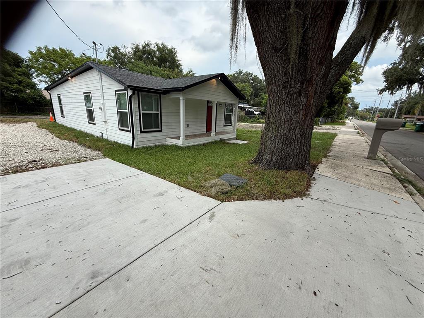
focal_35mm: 14
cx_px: 212
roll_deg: -2.4
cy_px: 159
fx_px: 171
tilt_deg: -14.7
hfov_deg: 102.1
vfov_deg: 85.7
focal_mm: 2.22
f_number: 2.2
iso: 50
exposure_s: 1/569
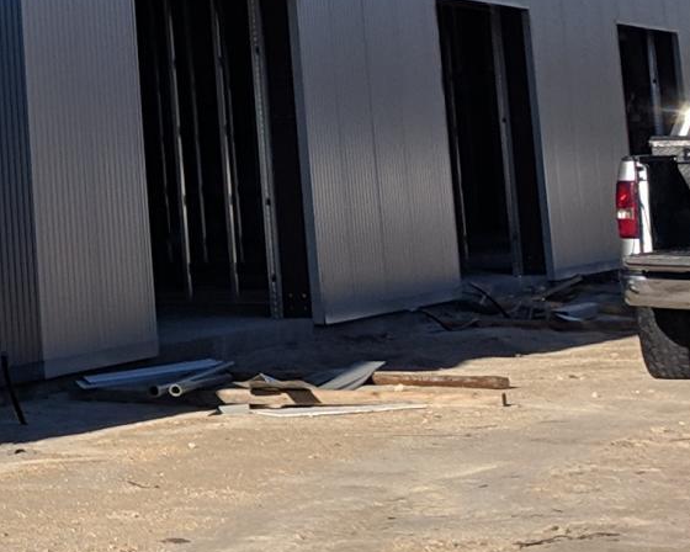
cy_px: -185
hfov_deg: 11.8
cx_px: -913
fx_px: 2777
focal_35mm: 136
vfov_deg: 11.1
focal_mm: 4.67
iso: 51
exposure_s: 1/3106
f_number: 2
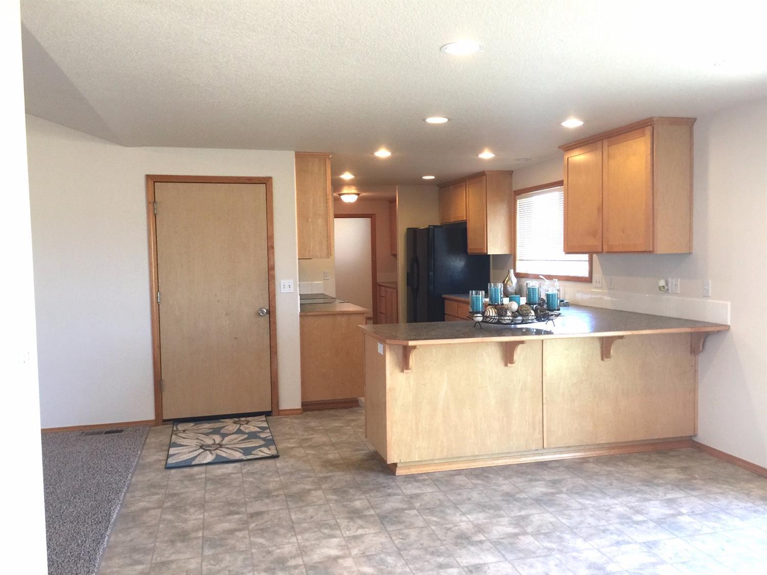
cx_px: 384
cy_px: 288
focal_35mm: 29
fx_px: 642
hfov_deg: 61.7
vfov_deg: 48.2
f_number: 2.2
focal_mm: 4.15
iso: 50
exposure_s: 1/30
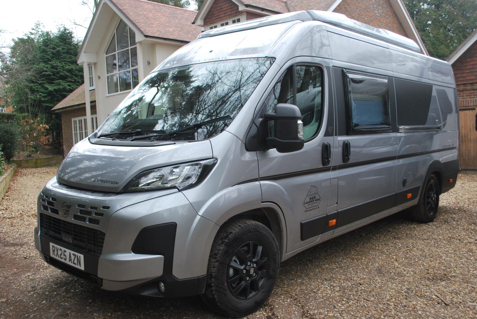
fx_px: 438
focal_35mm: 33
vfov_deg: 40.1
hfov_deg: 57.2
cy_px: 160
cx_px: 238
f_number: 5
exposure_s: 1/100
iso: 200
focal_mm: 22
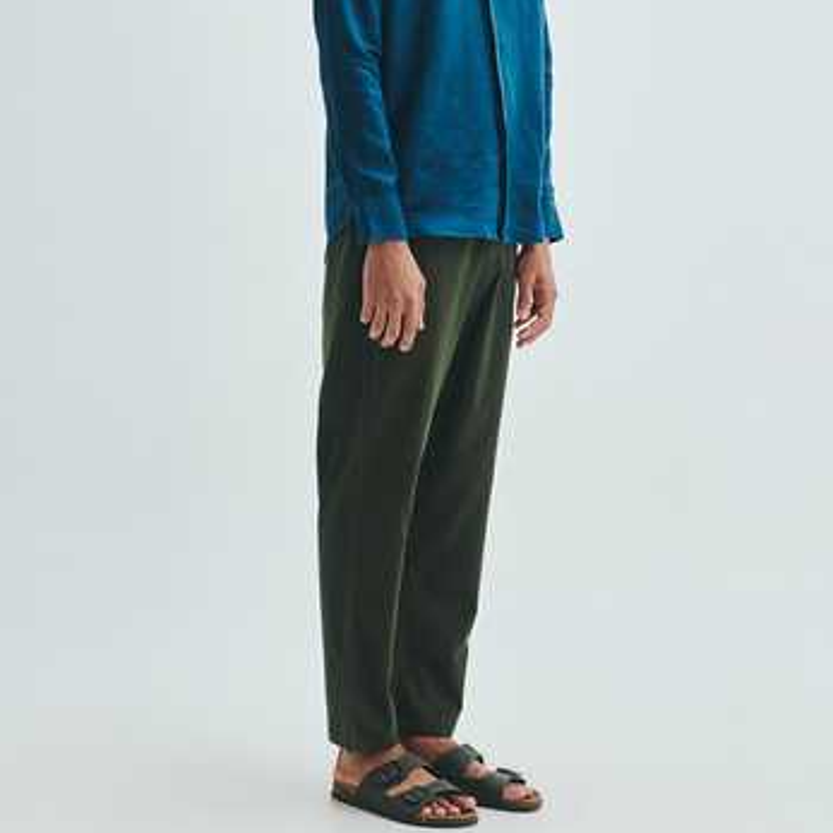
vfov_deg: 23.8
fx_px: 1960
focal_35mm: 72
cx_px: 418
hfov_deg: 24.0
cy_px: 222
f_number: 8
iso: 400
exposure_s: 1/125
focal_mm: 56
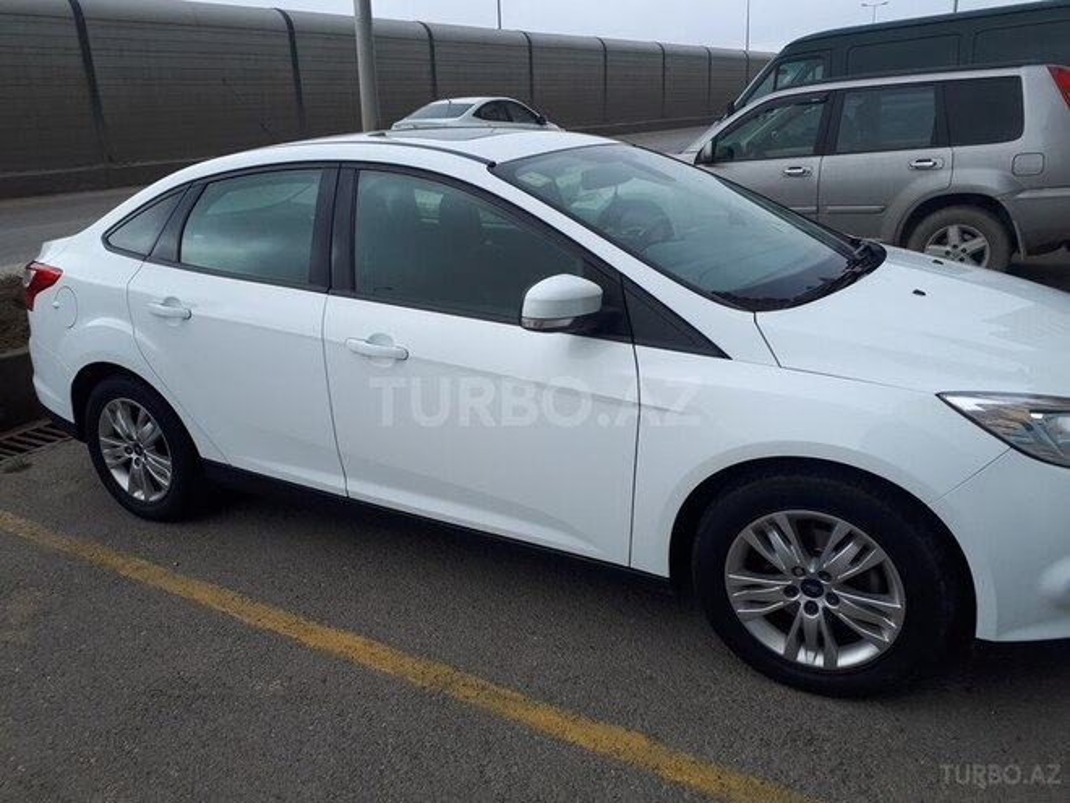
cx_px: 535
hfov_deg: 65.3
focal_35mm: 27
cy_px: 402
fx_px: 835
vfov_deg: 51.4
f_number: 1.9
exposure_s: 1/1033
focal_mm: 3.6
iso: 40
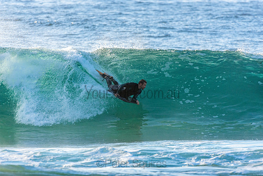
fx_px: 5480
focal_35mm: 750
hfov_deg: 2.7
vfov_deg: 1.8
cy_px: 88
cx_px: 132
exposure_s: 1/1250
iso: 400
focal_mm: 500
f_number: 5.6
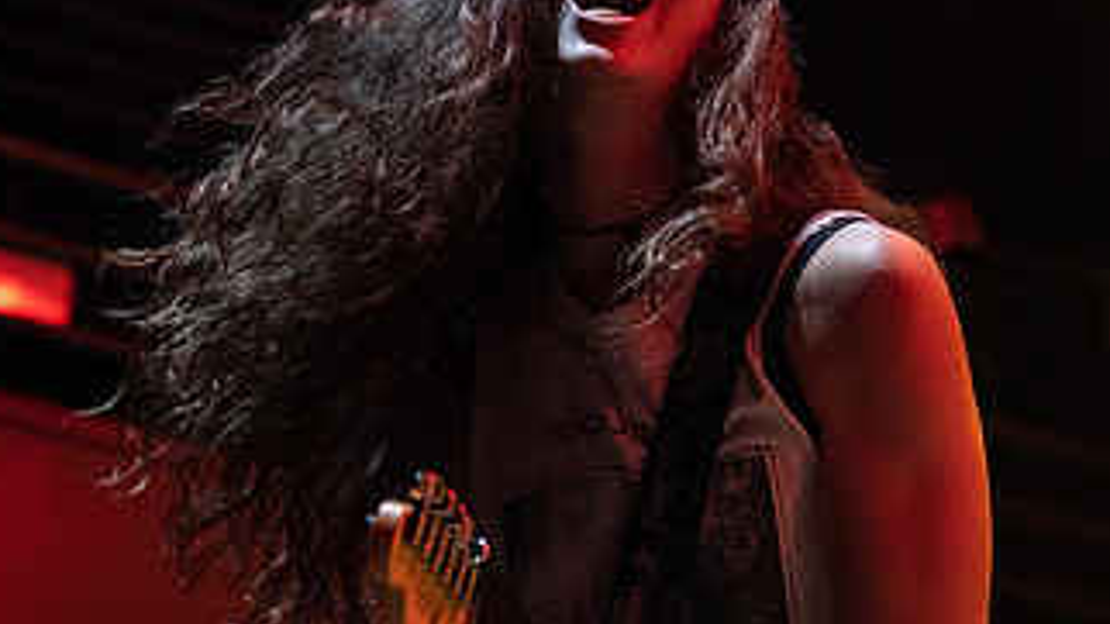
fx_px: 4591
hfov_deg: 13.8
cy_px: 153
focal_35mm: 156
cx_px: 351
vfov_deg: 7.8
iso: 3200
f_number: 3.2
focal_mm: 70
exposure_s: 1/400
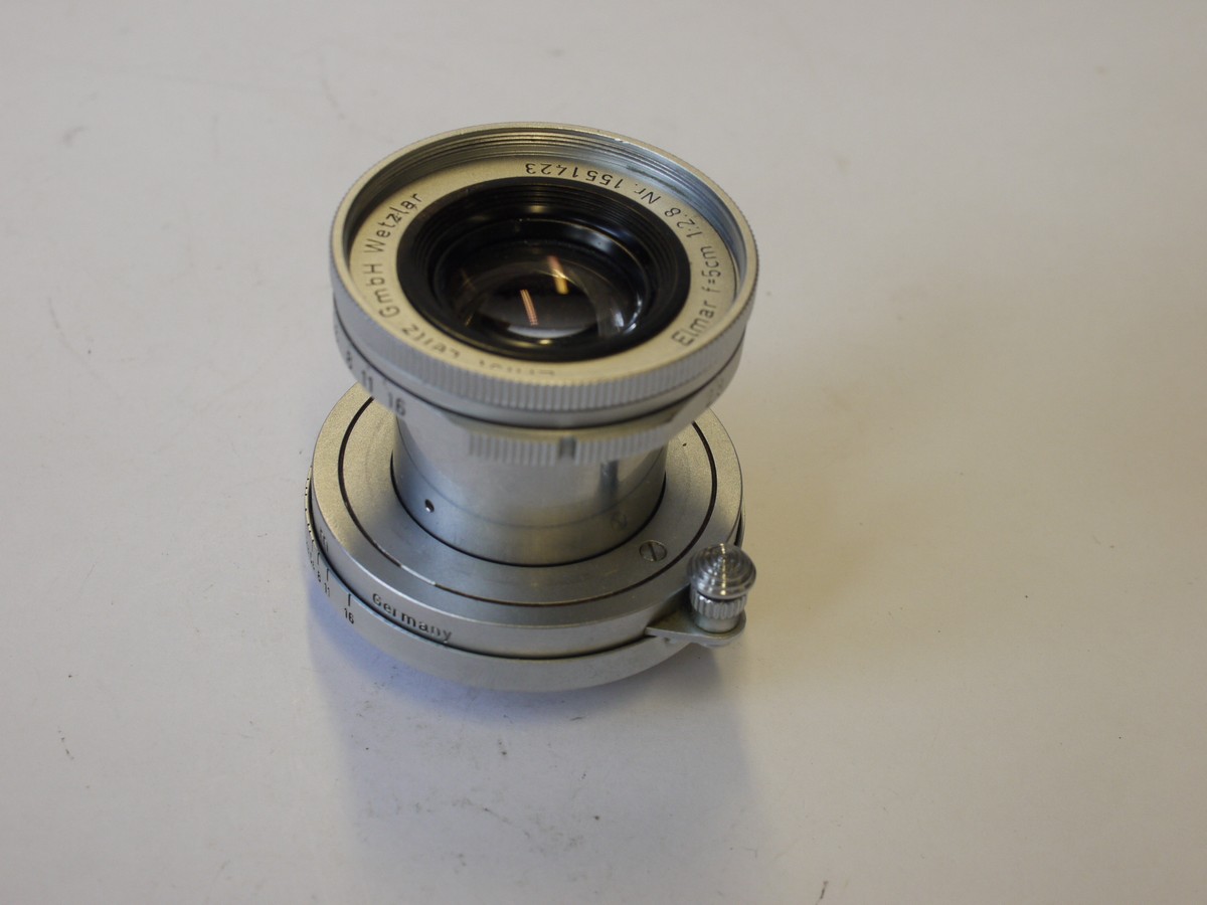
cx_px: 604
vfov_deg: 24.4
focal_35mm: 60
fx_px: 2092
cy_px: 452
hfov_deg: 32.2
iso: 400
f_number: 8
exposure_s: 1/60
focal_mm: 30
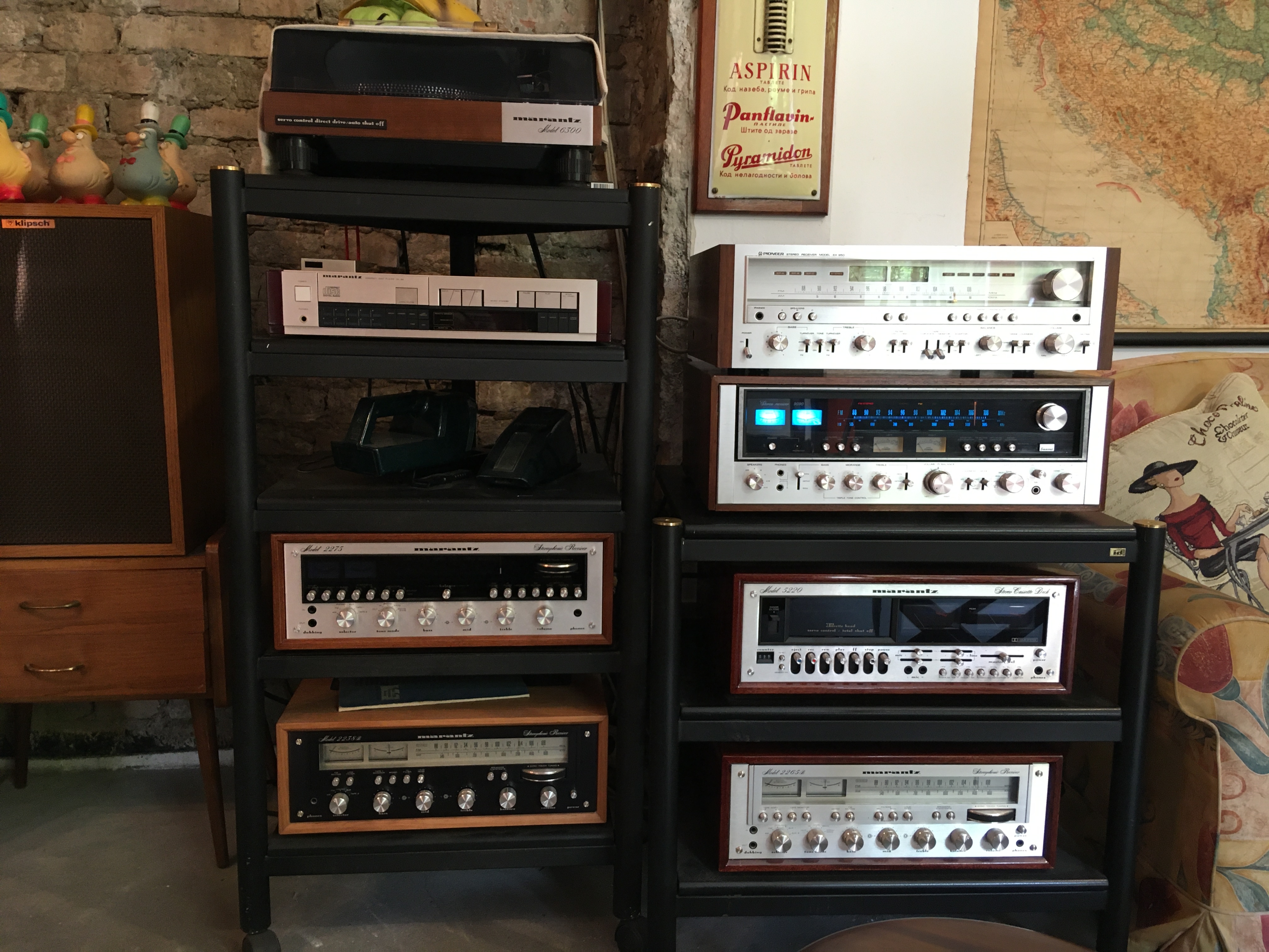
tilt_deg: -9.5
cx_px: 634
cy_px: 476
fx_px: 1063
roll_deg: -1.3
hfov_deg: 61.7
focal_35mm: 29
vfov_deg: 48.2
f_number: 2.2
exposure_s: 1/33
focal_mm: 4.15
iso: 125
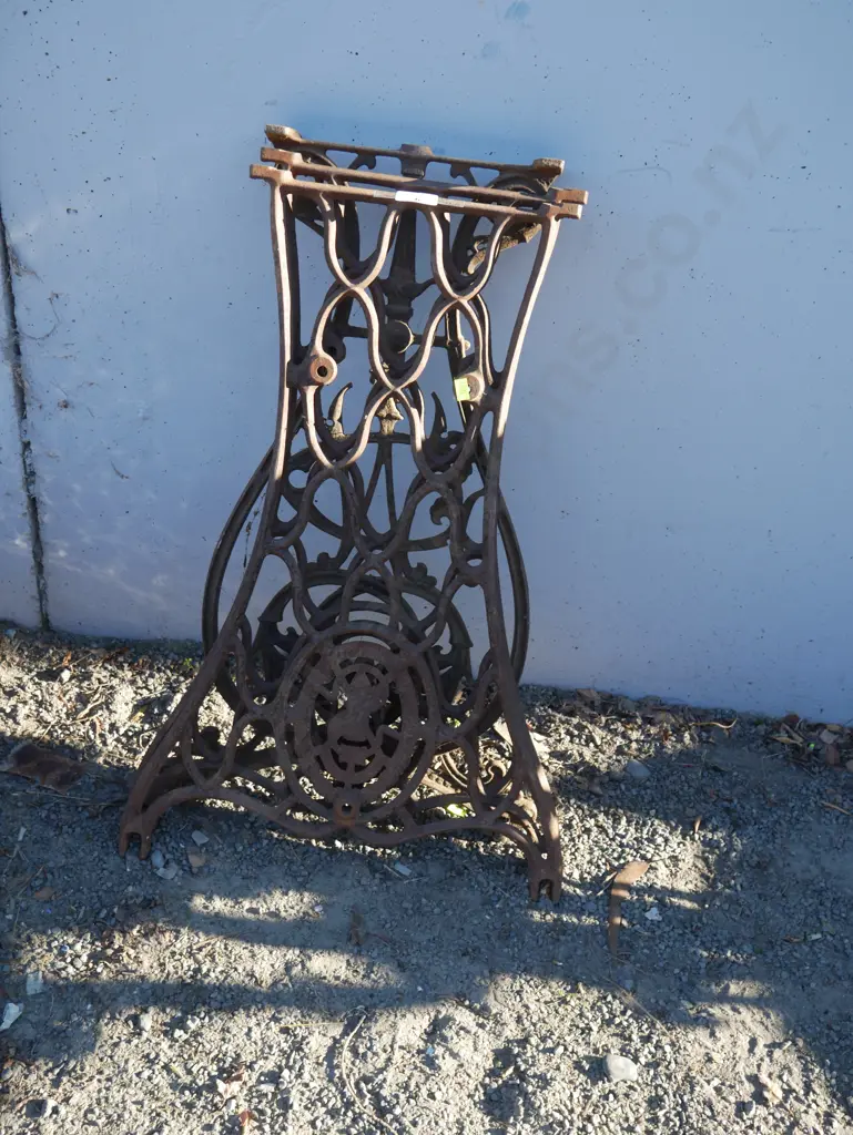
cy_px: 568
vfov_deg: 56.8
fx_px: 1051
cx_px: 426
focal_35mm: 32
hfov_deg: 44.2
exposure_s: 1/160
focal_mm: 16
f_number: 4.5
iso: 200
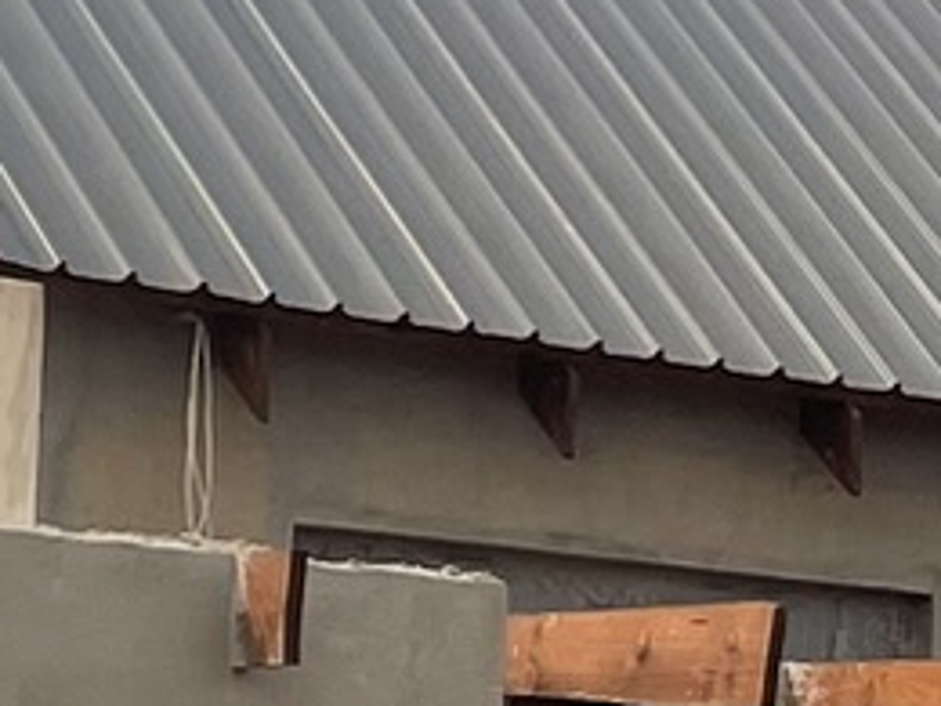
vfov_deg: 7.2
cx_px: 1350
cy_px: 702
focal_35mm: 205
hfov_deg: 9.4
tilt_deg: +6.6
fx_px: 5573
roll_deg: -0.7
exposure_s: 1/3509
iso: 32
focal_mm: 4.2
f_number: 1.6
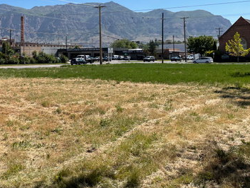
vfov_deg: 30.5
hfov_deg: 38.5
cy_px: 52
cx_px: 41
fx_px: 340
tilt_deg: +3.1
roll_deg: +0.5
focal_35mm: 47
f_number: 1.6
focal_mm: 4.2
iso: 32
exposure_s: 1/4000
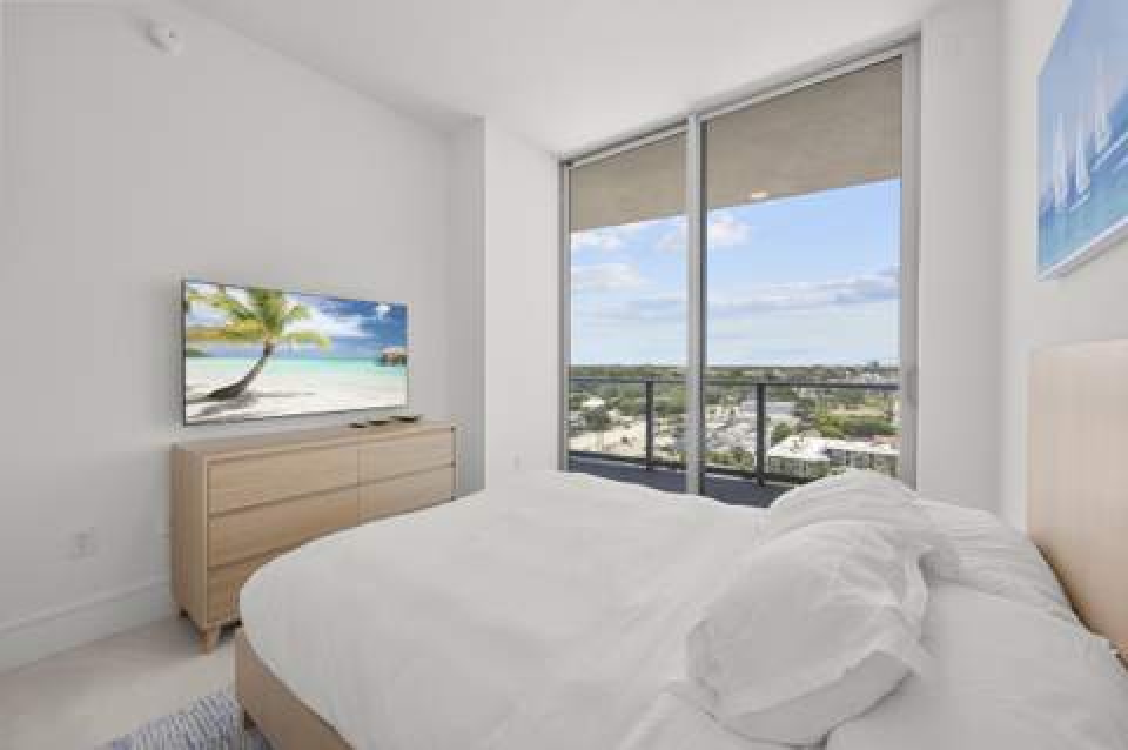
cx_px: 564
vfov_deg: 81.1
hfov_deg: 104.3
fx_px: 438
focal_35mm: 14
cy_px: 375
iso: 500
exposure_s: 1/100
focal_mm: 14
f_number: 8
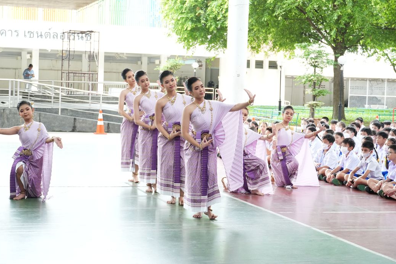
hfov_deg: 25.1
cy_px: 123
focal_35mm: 81
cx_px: 196
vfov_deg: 16.8
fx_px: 891
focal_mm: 50
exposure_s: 1/125
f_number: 5
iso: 2500
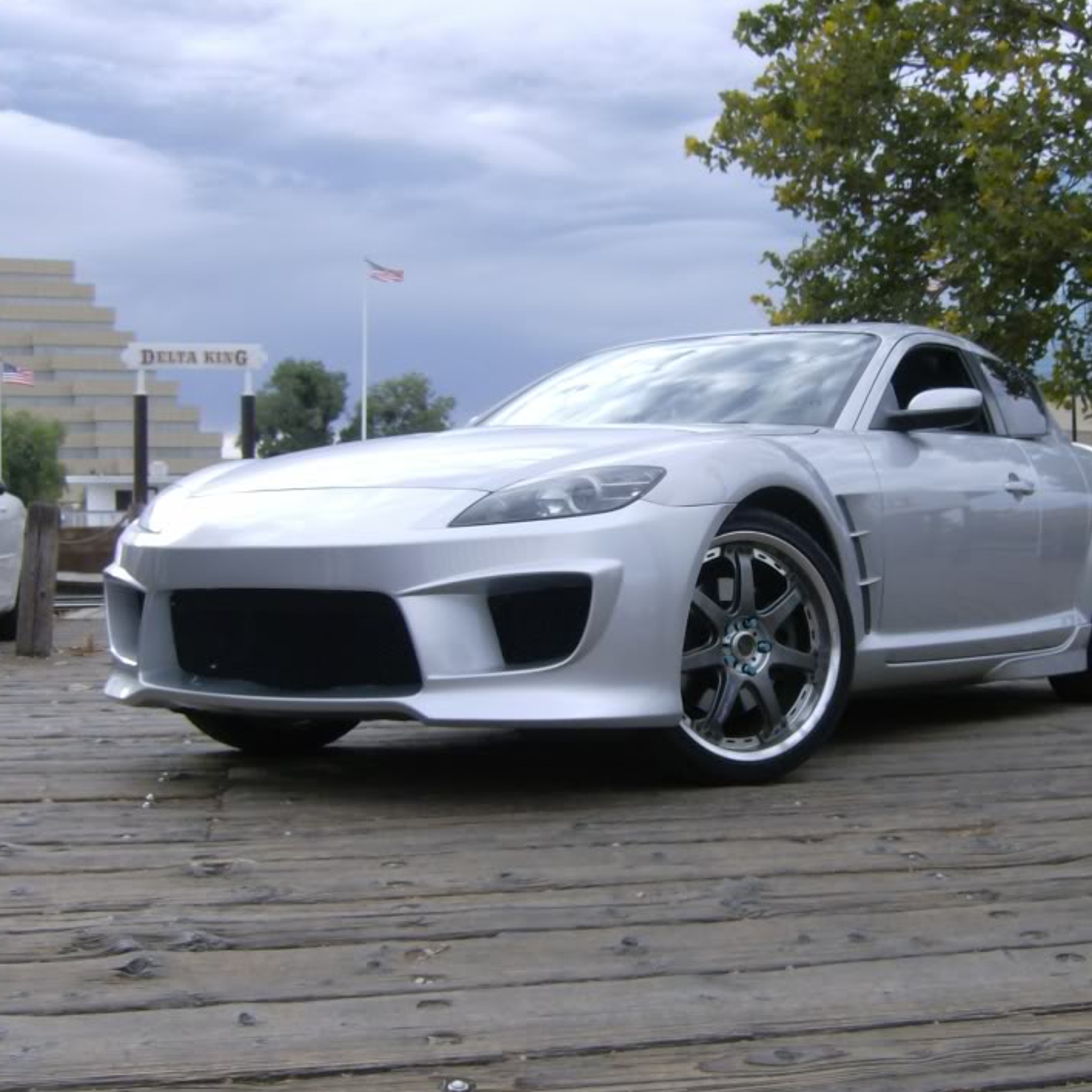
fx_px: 1642
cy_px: 534
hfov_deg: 36.4
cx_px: 723
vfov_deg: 36.8
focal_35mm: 46
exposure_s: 1/267
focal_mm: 6
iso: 100
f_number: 4.7
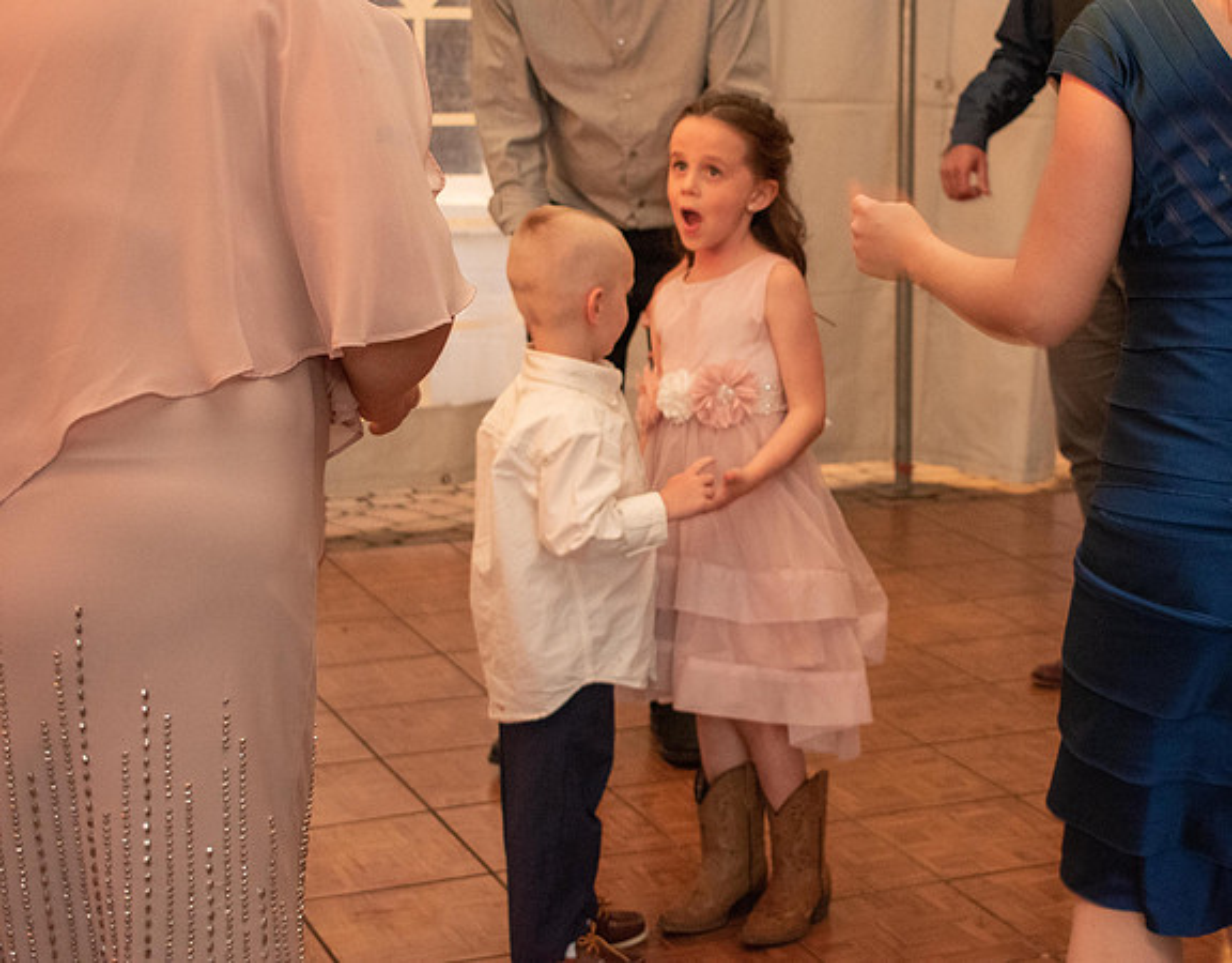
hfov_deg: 29.4
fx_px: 2336
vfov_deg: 23.3
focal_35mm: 65
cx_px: 801
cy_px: 429
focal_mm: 35
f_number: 4.5
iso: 4000
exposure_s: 1/60
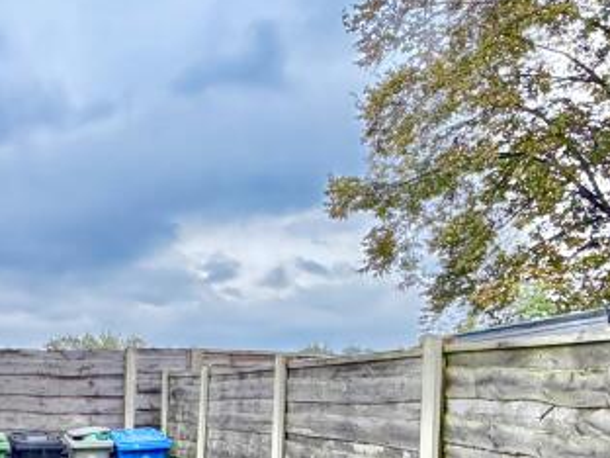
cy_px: 427
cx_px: -33
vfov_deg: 29.9
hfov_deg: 36.1
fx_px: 811
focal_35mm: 46
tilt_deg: -2.1
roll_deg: +0.1
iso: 320
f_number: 2.2
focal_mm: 2.22
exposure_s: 1/121
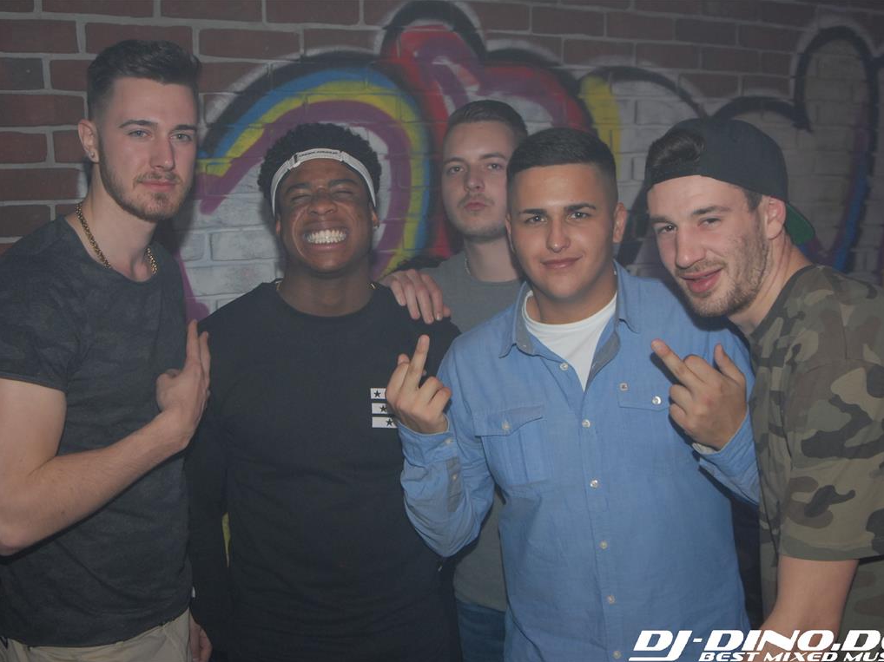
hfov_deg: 47.9
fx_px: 996
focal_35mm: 39
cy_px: 331
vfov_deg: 36.8
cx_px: 426
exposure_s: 1/15
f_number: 6.3
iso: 400
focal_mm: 24
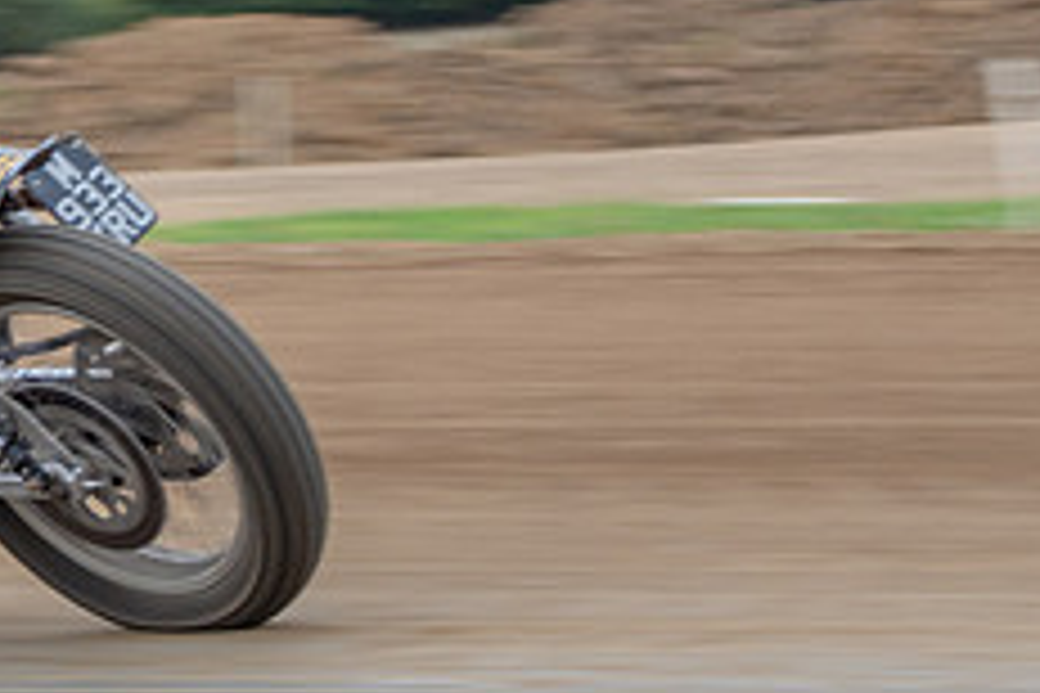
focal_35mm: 374
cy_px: 9
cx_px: -188
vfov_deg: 3.7
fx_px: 10804
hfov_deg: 5.5
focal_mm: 78
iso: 320
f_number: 8
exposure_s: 1/125
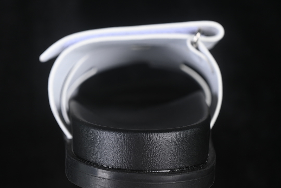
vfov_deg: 18.2
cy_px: 94
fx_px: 585
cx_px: 140
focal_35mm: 75
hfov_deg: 27.0
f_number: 6.3
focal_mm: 50
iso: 160
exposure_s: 1/60
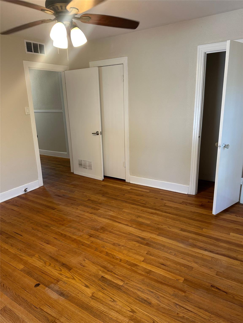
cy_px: 162
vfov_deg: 71.6
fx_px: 225
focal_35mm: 24
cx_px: 122
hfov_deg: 56.8
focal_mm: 6.86
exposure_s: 1/60
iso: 125
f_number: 1.78
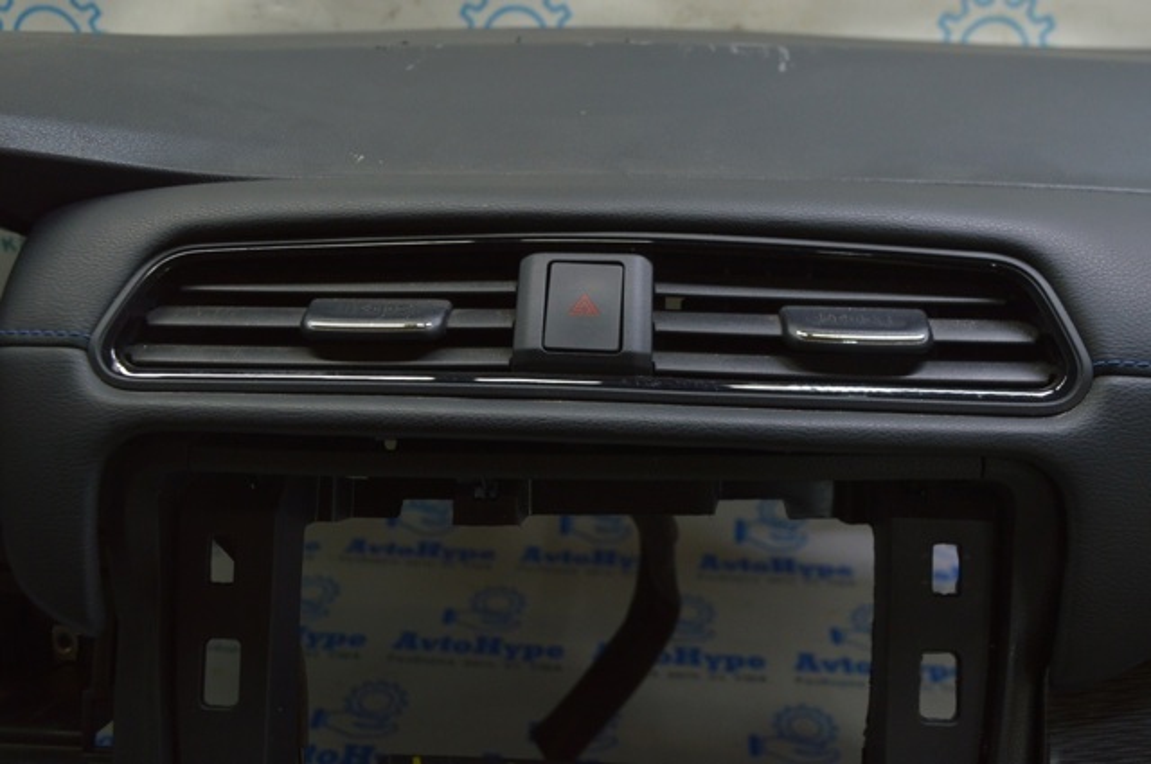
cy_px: 382
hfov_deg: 51.3
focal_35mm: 38
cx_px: 576
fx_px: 1197
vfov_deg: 35.4
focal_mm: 25
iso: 400
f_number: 5.6
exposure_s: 1/25
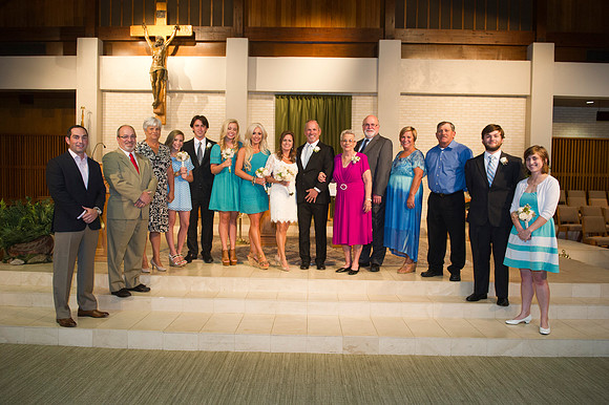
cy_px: 202
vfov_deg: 47.9
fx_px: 456
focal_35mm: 27
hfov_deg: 67.4
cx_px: 304
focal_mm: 27
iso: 1250
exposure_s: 1/125
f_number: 4
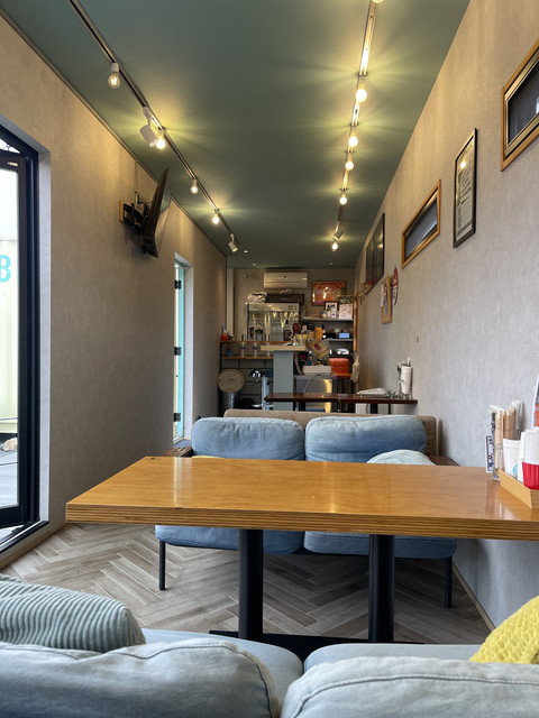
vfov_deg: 69.4
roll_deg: +0.1
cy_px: 359
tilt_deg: +0.9
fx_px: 519
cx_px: 270
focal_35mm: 25
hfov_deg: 54.9
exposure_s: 1/120
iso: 125
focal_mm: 5.1
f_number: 1.6
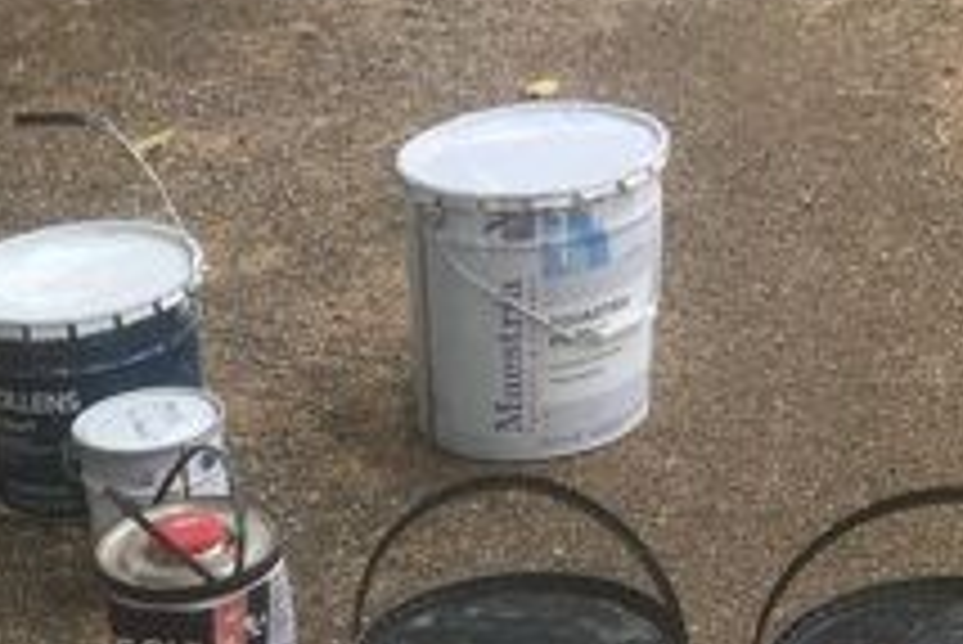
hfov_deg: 22.1
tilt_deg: -39.0
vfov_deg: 13.1
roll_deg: +3.8
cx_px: 117
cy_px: 1297
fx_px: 2409
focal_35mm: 90
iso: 25
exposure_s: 1/107
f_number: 2.2
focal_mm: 4.15
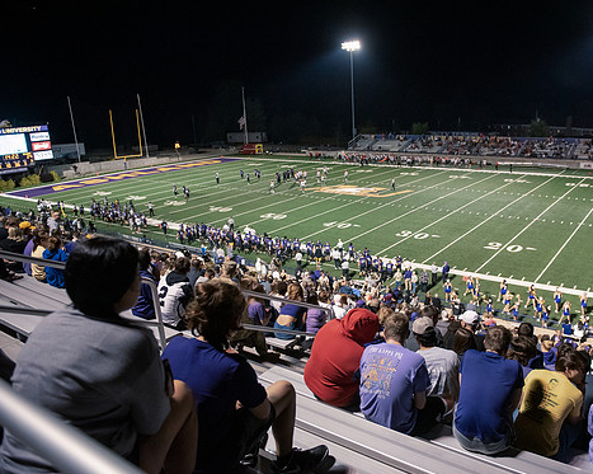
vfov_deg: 51.5
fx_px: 491
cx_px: 364
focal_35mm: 28
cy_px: 238
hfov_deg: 61.5
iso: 6400
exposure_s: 1/500
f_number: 3.2
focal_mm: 24
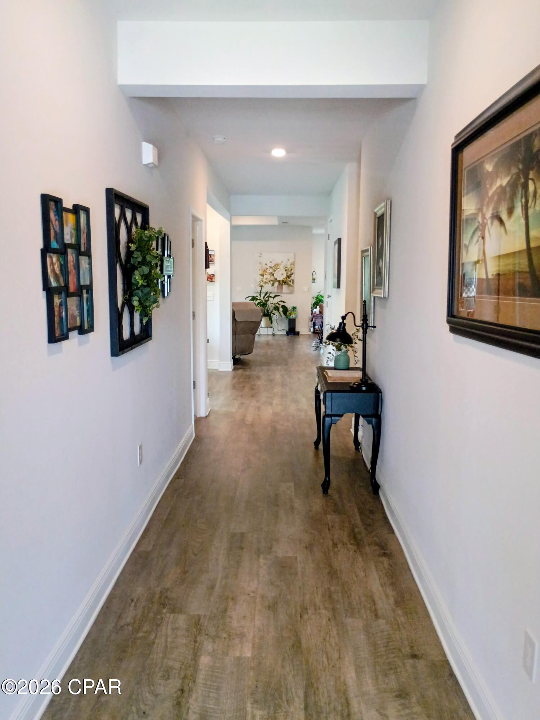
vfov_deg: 61.7
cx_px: 270
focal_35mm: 29
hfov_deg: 48.2
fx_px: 603
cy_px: 360
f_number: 1.8
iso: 100
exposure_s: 1/60
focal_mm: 4.27
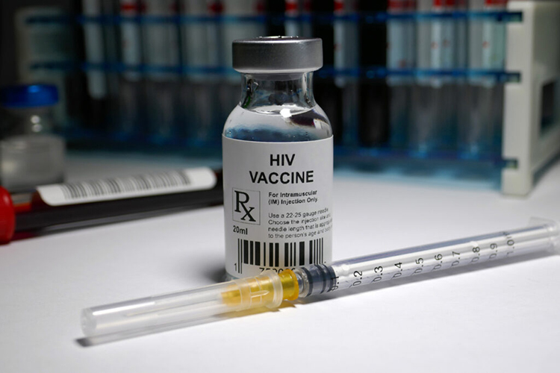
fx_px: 855
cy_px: 186
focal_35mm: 55
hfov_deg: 36.2
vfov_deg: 24.6
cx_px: 280
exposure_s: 1/400
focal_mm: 20
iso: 125
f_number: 4.2
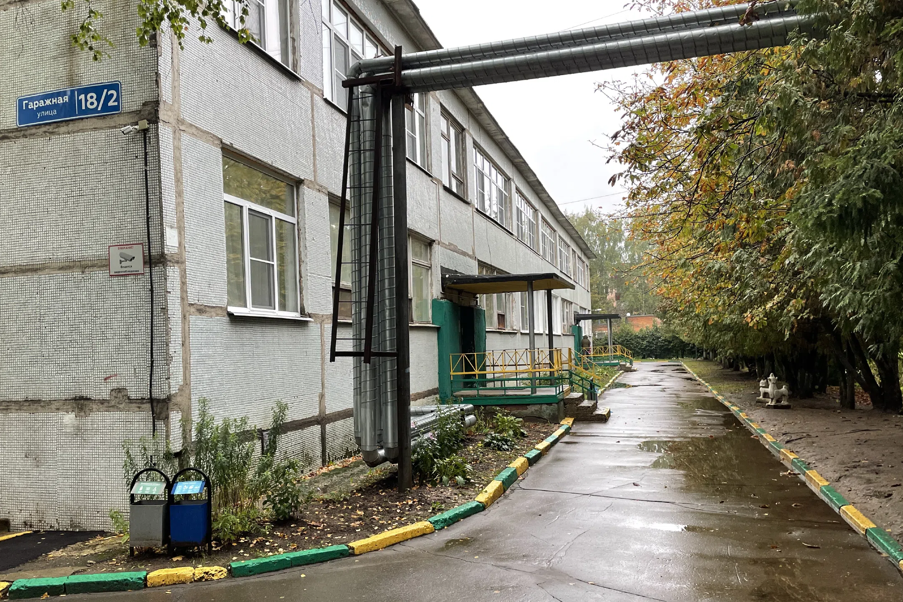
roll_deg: +1.9
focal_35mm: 30
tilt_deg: +3.4
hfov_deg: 61.9
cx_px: 427
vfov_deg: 43.6
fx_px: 752
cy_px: 318
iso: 100
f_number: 1.6
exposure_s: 1/121
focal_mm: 4.2
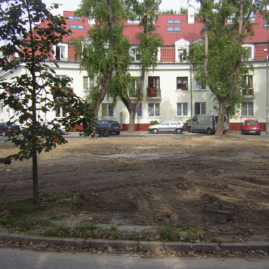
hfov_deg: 38.9
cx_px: 168
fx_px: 378
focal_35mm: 43
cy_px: 134
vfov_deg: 39.2
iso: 50
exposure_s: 1/188
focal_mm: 4.7
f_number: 5.2
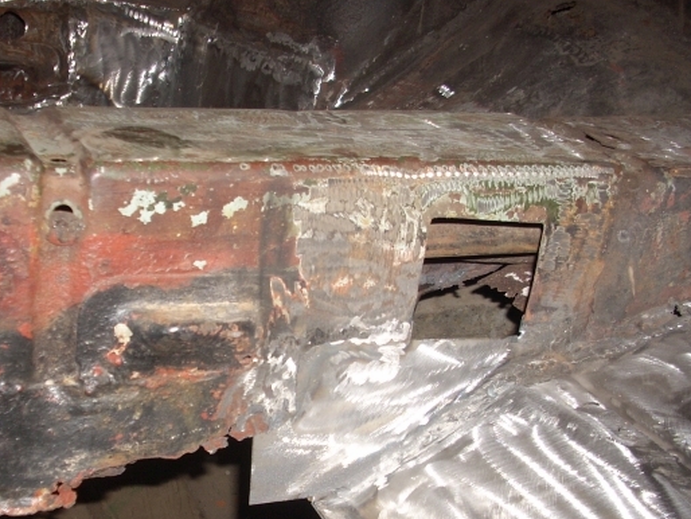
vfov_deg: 26.9
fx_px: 1078
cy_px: 348
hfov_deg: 35.4
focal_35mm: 54
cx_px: 265
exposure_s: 1/60
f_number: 2.8
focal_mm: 6.2
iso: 64
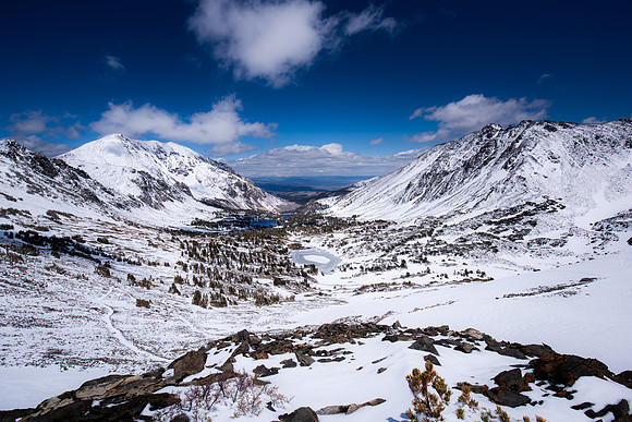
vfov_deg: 77.4
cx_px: 316
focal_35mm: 15
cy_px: 211
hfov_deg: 100.4
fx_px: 263
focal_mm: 15
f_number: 11
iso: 100
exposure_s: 1/400
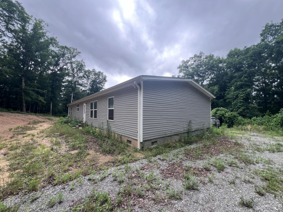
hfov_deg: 106.2
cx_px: 142
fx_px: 106
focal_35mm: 13
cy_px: 106
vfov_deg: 89.9
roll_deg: -0.3
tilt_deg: +2.2
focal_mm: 1.57
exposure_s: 1/155
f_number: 1.8
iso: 32
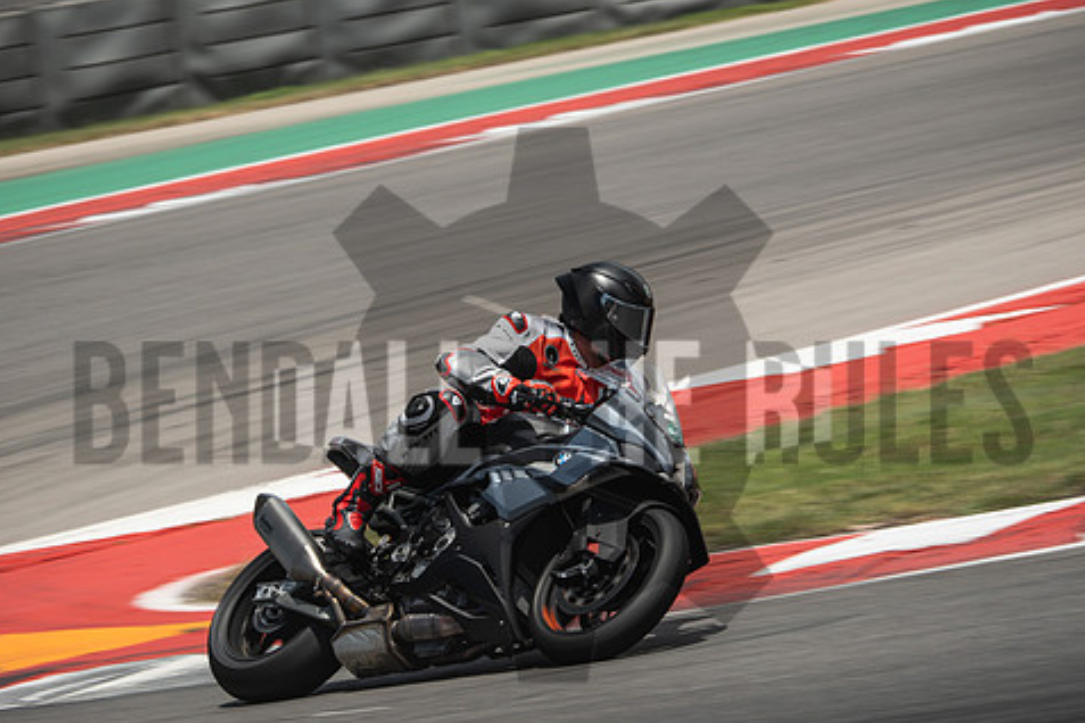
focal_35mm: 365
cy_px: 406
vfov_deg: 3.8
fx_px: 11000
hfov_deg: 5.6
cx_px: 553
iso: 125
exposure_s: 1/200
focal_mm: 200
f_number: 9
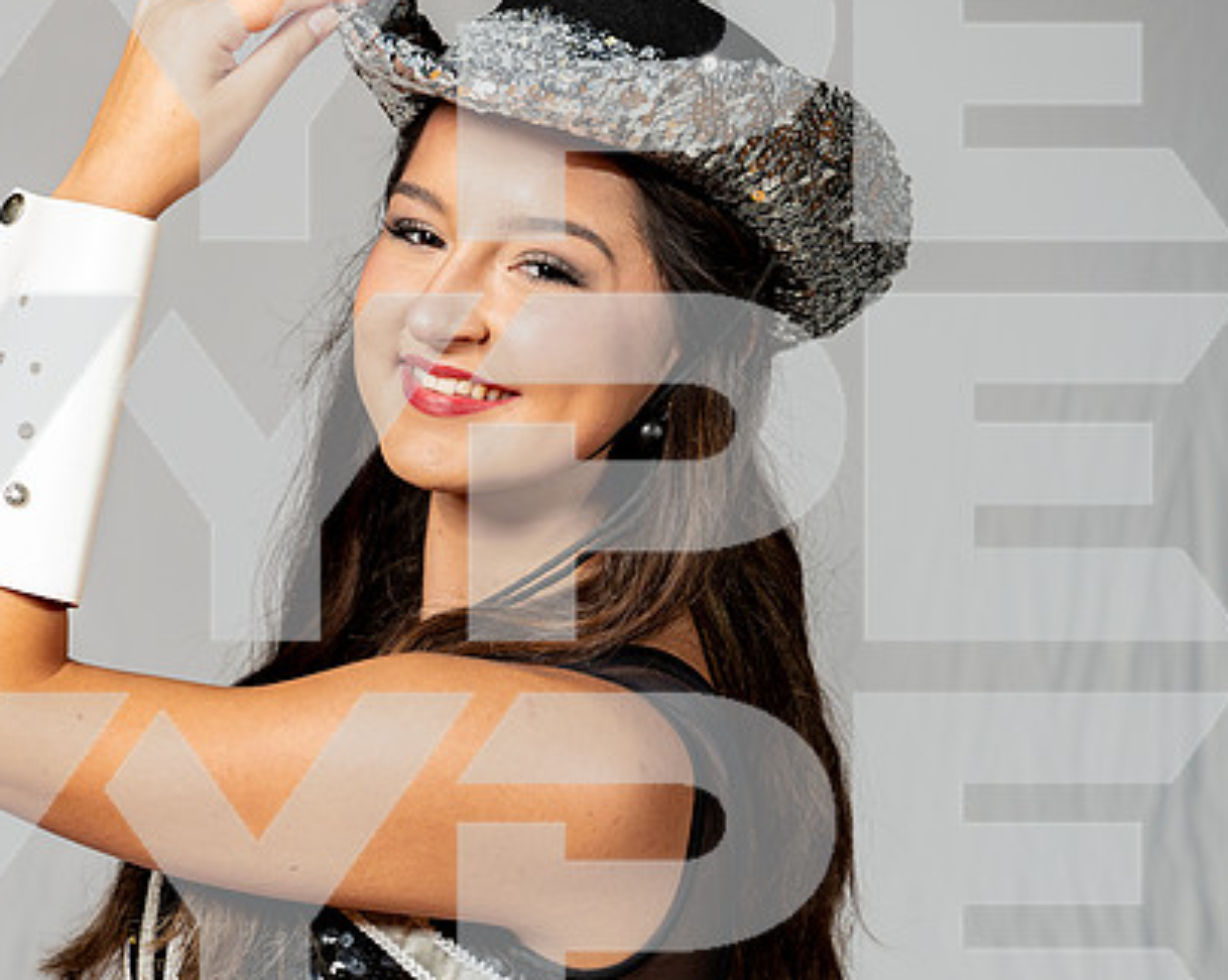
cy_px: 469
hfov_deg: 19.1
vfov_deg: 15.4
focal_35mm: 100
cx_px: 404
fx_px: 3631
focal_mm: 64
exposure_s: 1/250
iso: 250
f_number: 5.6
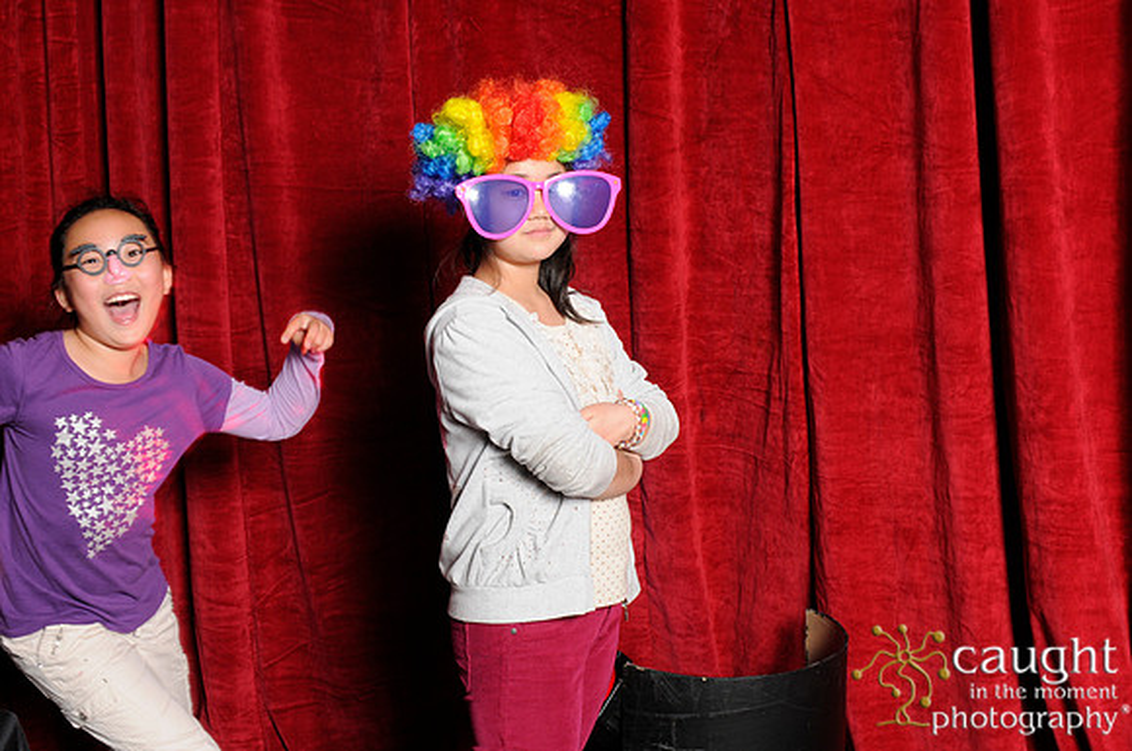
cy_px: 376
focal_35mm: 42
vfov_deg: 31.8
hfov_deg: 46.5
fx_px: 1319
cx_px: 566
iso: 400
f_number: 8
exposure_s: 1/60
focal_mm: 28
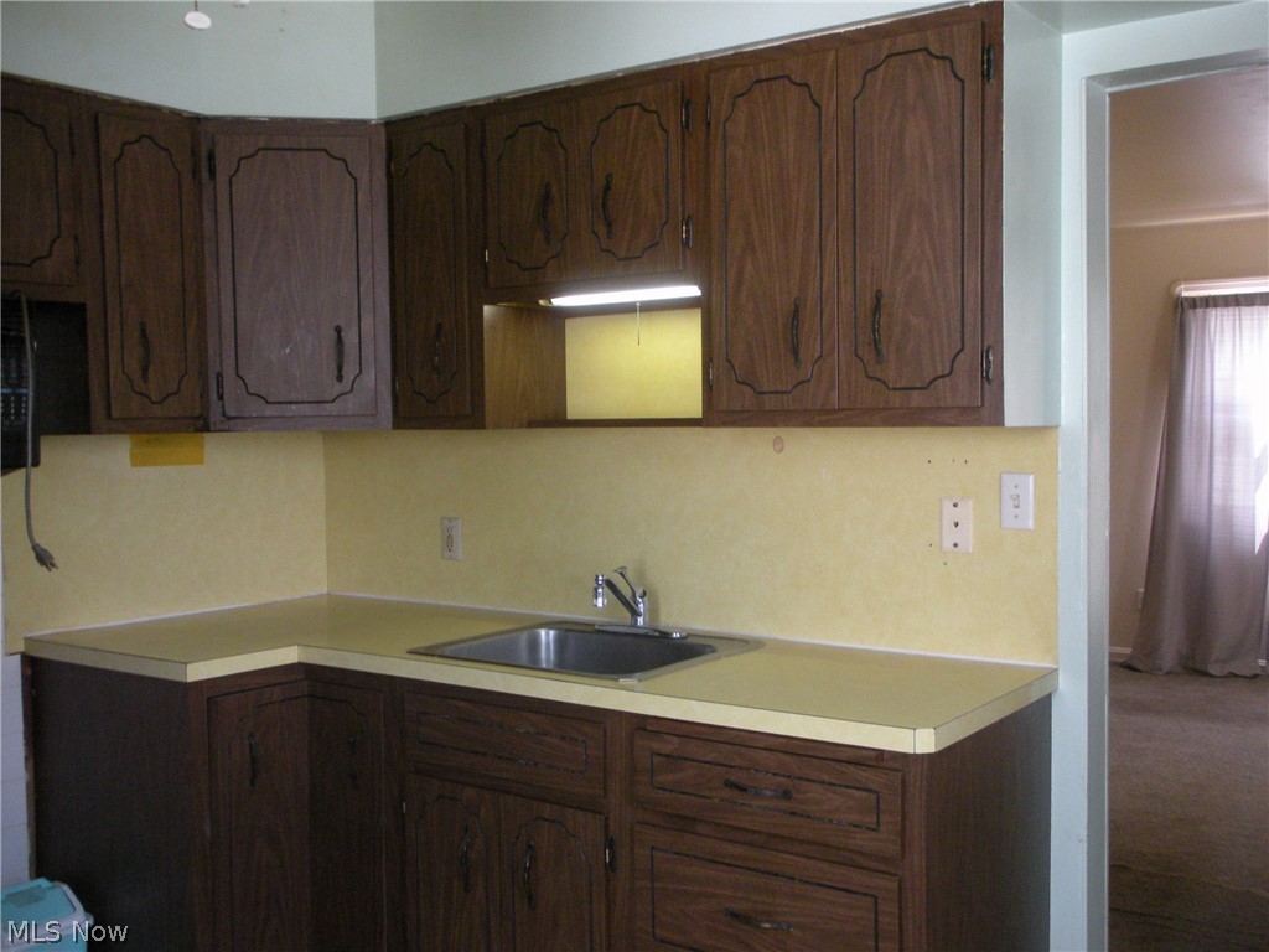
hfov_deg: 52.6
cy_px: 476
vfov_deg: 40.7
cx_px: 634
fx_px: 1283
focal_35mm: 35
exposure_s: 1/60
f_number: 3.5
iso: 366
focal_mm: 6.3
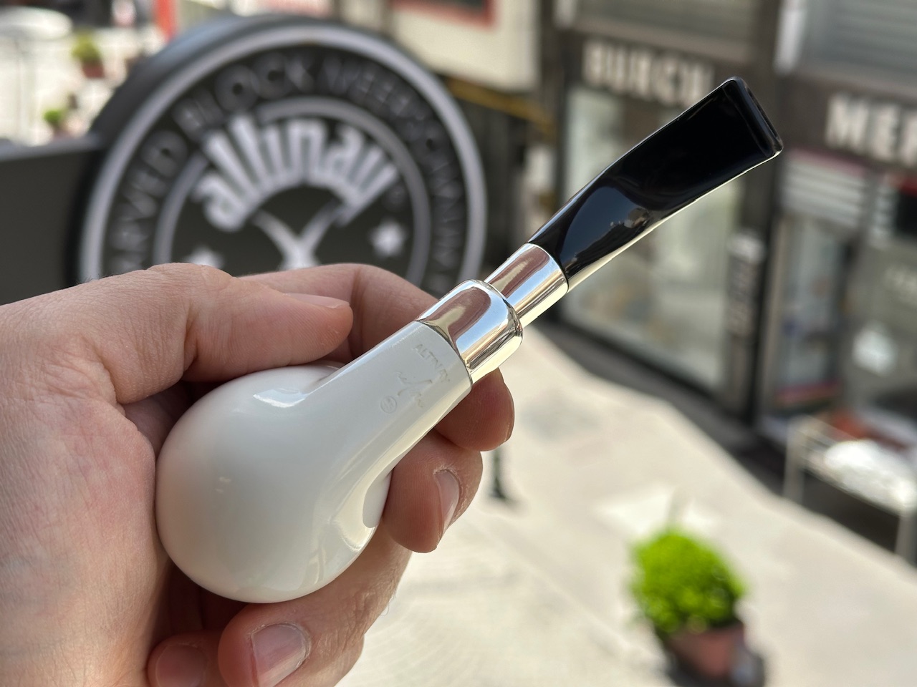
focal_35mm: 48
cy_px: 344
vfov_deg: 30.3
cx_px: 458
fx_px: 1272
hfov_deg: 39.7
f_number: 1.78
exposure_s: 1/1475
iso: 64
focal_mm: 6.86
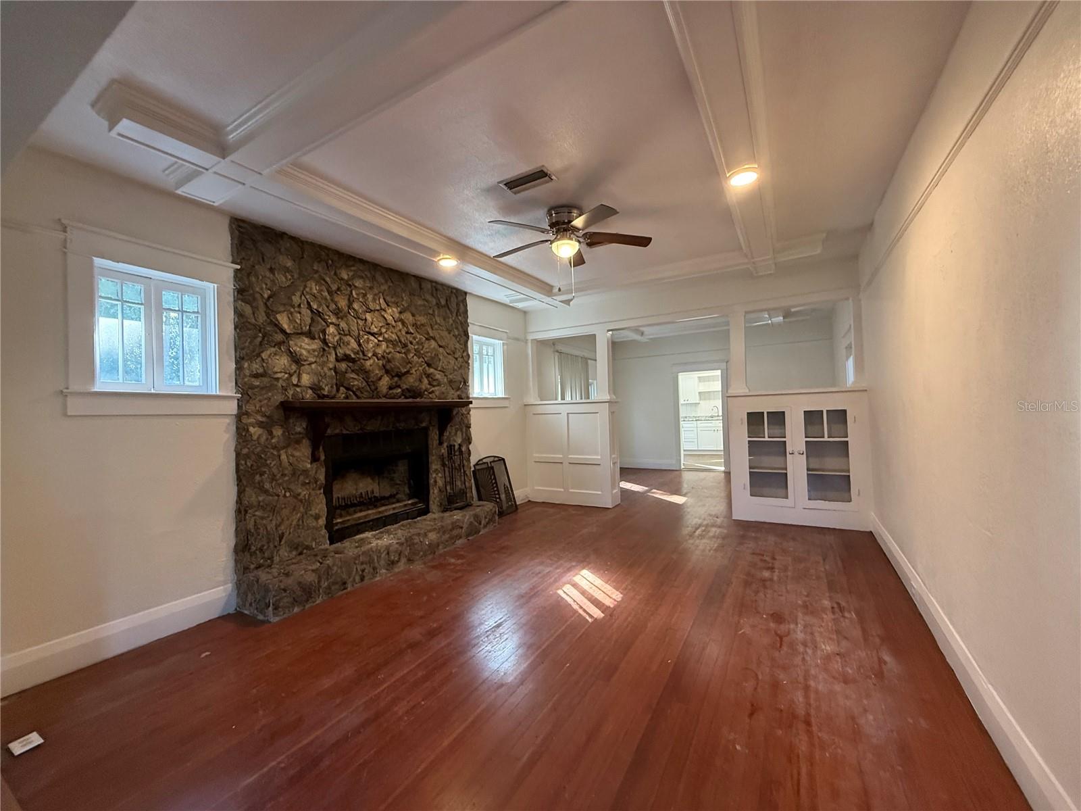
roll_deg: +2.9
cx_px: 540
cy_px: 406
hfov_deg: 102.1
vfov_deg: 85.7
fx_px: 437
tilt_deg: +1.6
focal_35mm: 14
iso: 500
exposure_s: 1/120
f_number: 2.2
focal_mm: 2.22
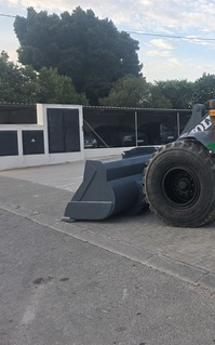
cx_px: 288
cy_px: 147
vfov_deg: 47.1
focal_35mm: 42
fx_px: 394
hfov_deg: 25.7
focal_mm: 6.3
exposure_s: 1/107
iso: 12
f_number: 1.7
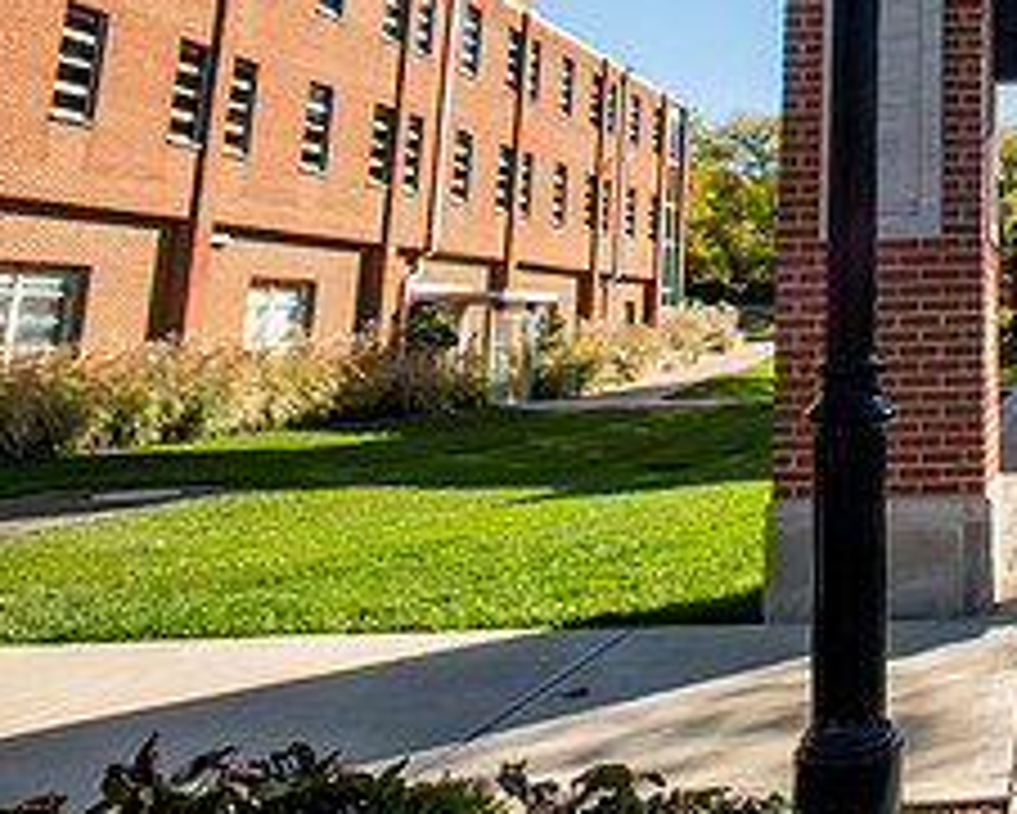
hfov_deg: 36.7
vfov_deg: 34.1
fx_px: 1235
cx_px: 1156
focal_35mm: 41
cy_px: 47
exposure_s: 1/160
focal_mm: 17
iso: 1000
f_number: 22
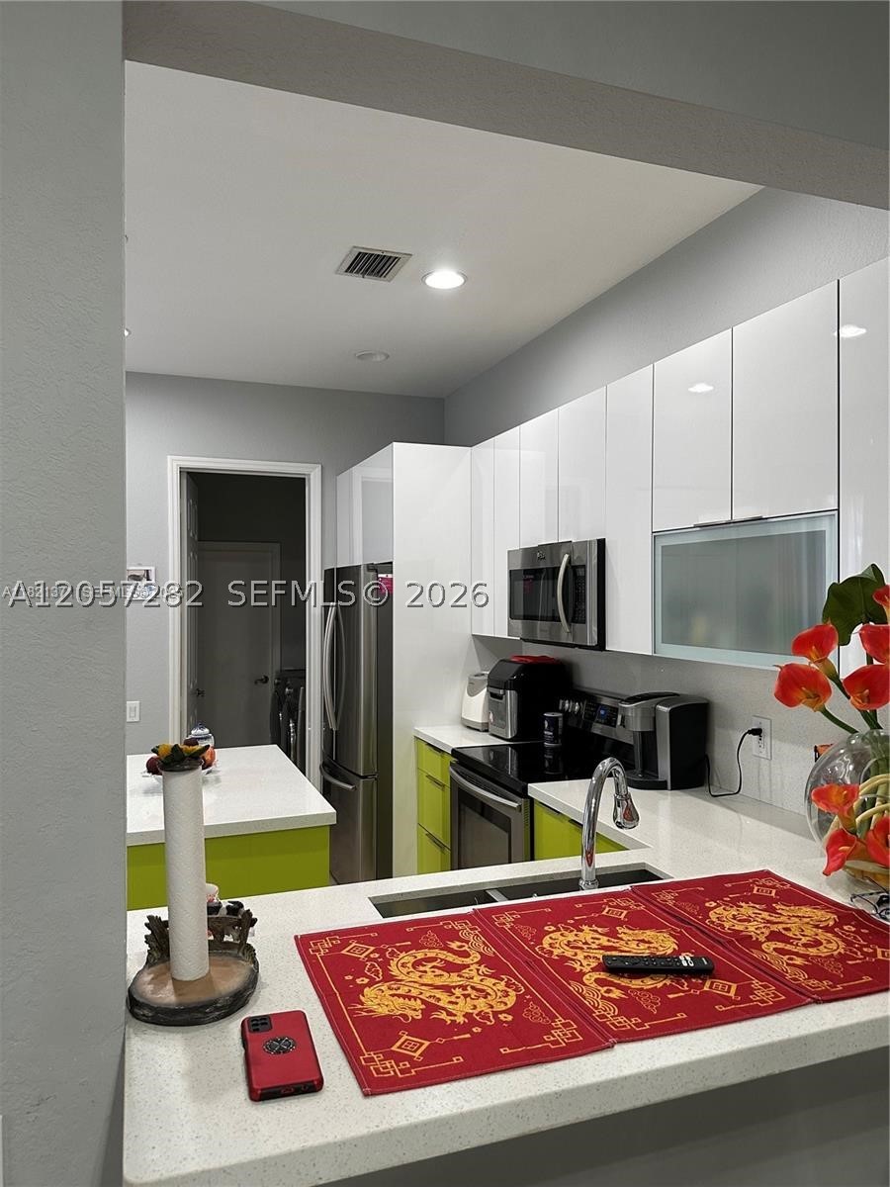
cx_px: 445
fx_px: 823
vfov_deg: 71.6
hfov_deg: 56.8
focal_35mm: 24
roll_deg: +0.5
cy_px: 594
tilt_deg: +1.9
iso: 200
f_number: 1.78
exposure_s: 1/120
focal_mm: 6.86
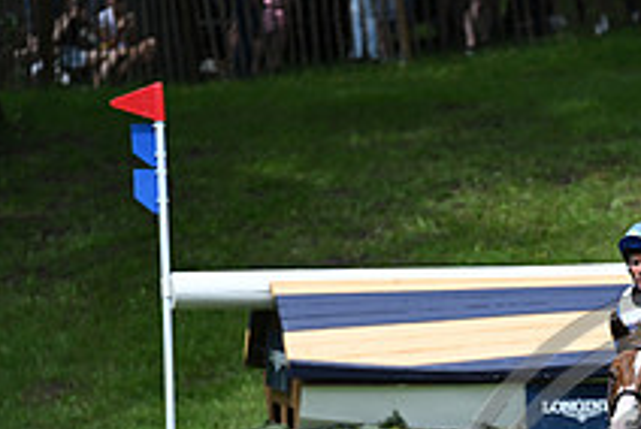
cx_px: 704
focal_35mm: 546
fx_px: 9735
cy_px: 545
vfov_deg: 2.5
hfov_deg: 3.8
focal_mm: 200
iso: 180
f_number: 3.5
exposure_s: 1/1250
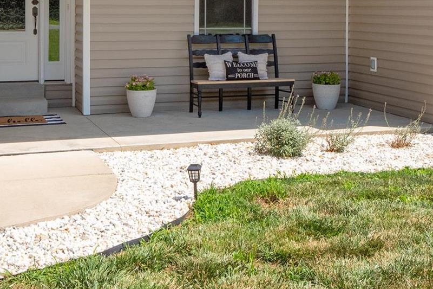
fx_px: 721
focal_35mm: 60
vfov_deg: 21.9
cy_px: 7
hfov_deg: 33.3
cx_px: 181
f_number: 10
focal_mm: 15
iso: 400
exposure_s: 1/500
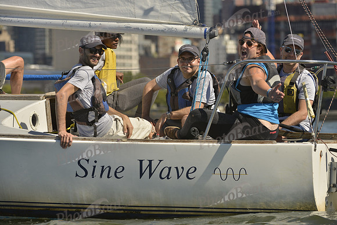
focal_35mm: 200
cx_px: 168
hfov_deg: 10.3
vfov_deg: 6.9
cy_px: 112
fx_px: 1873
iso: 200
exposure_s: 1/1250
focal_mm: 200
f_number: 5.6
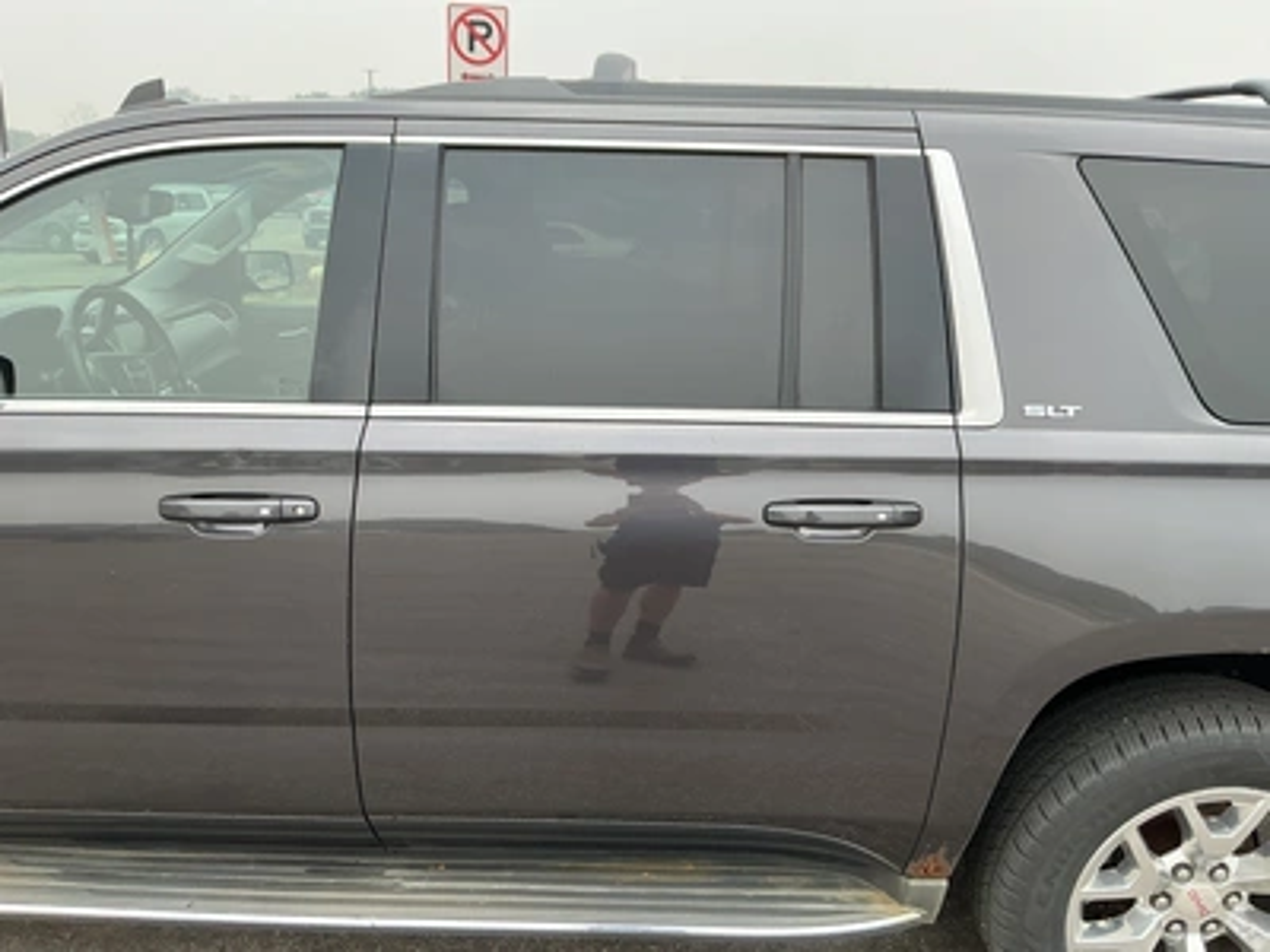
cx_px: 635
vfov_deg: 49.7
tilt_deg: -14.7
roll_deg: -2.4
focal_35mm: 28
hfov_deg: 63.4
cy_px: 476
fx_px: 1027
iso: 25
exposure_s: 1/425
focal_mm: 3
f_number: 1.8
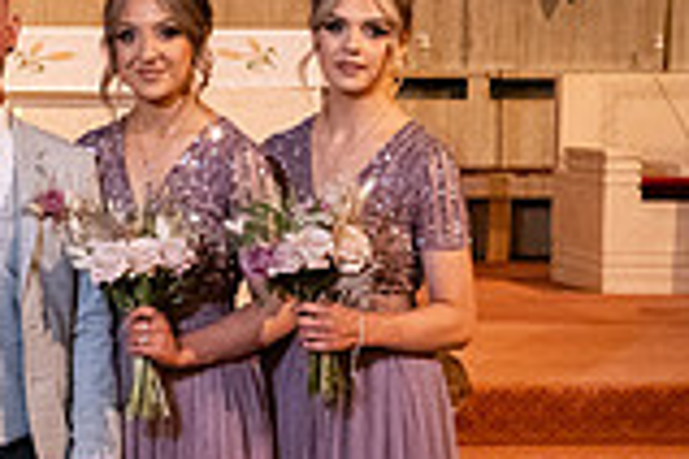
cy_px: 245
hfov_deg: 14.5
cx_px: -17
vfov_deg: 9.9
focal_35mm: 139
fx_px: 2660
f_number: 5
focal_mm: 38
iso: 2000
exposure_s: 1/160
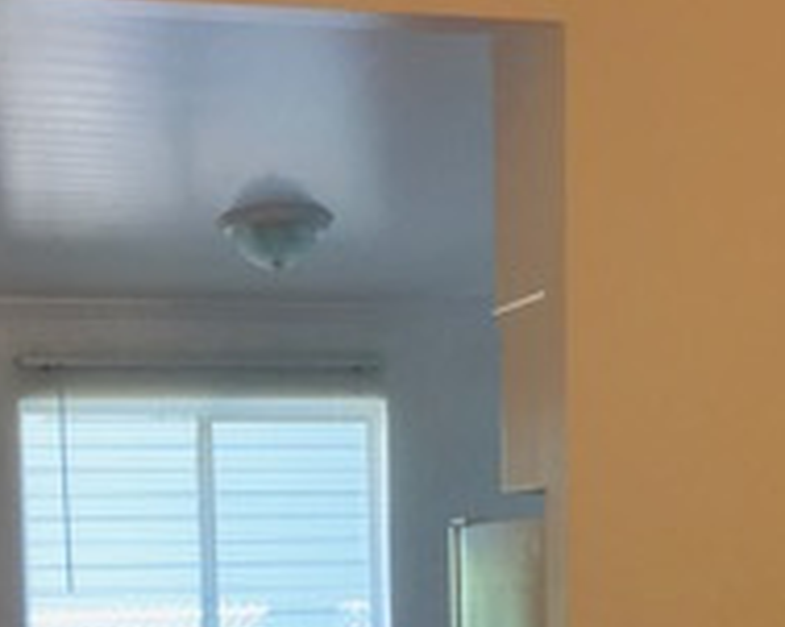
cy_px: 926
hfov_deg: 20.0
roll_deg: +1.5
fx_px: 2229
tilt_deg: -8.6
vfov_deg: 14.9
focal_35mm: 96
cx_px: 411
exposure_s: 1/30
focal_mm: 4.15
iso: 25
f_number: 2.2
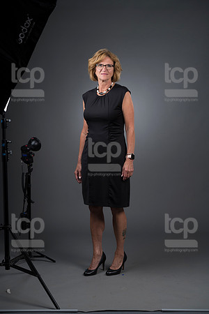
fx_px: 697
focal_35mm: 80
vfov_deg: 25.4
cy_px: 157
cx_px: 104
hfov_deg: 17.1
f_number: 5.6
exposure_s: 1/250
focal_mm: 80
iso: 160
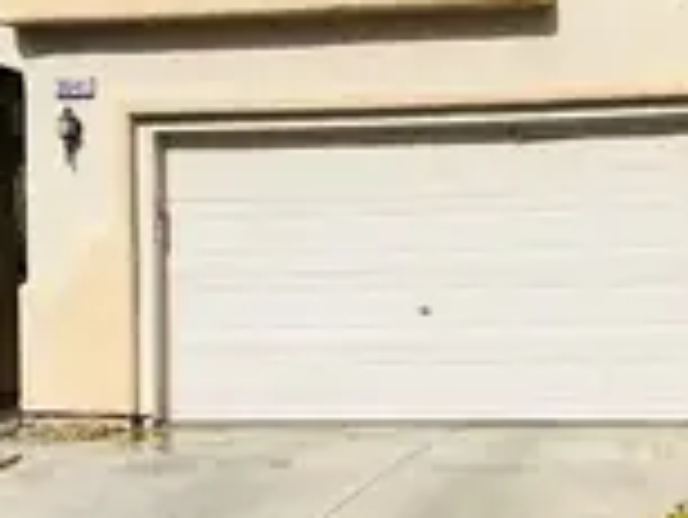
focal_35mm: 68
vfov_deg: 20.5
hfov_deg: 27.9
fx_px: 1353
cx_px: 558
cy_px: -72
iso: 50
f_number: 1.6
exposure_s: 1/7353
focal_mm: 5.1
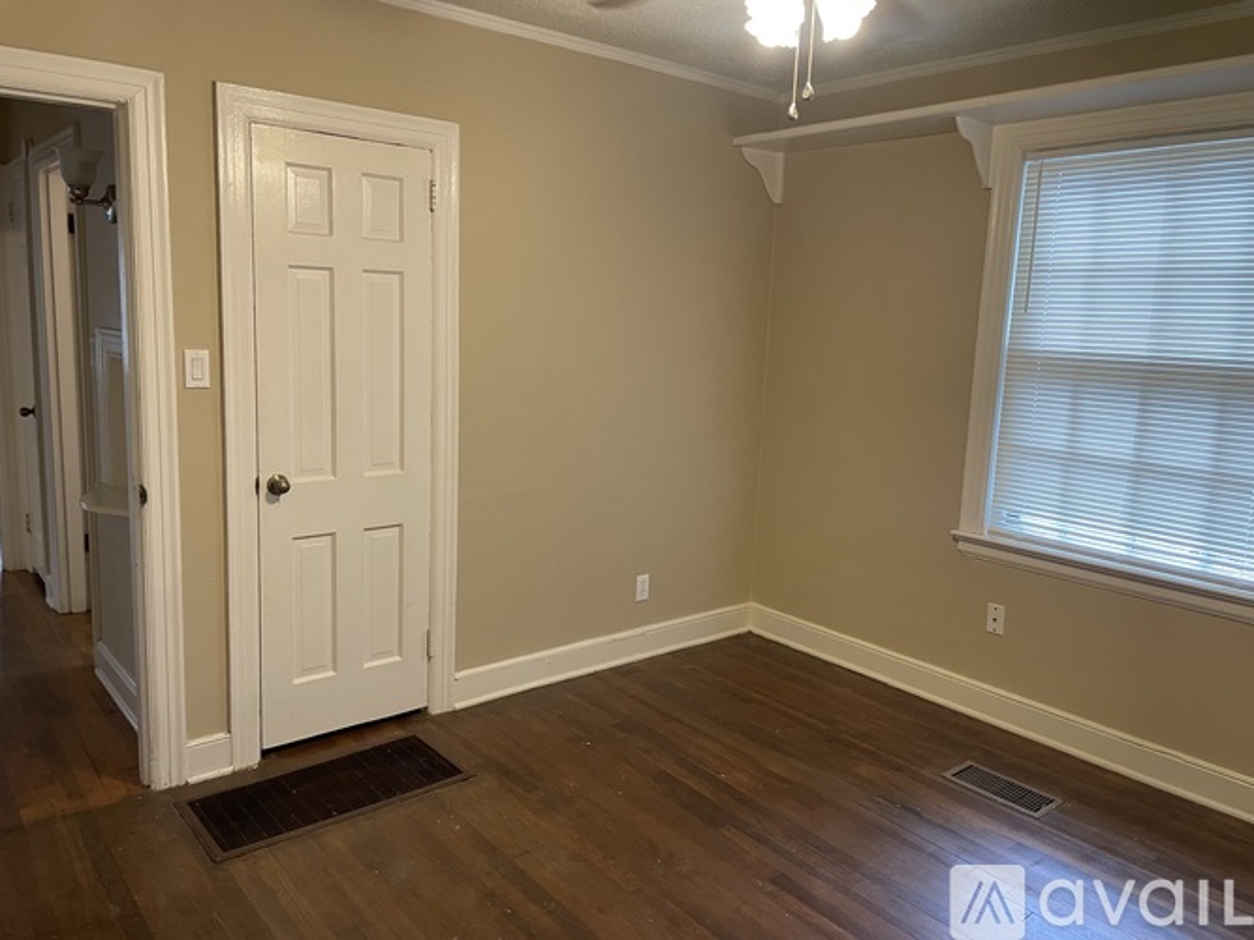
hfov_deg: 67.3
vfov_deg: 53.0
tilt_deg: -9.2
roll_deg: -2.0
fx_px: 942
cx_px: 627
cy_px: 470
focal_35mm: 26
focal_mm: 4.2
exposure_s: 1/60
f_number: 1.6
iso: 125
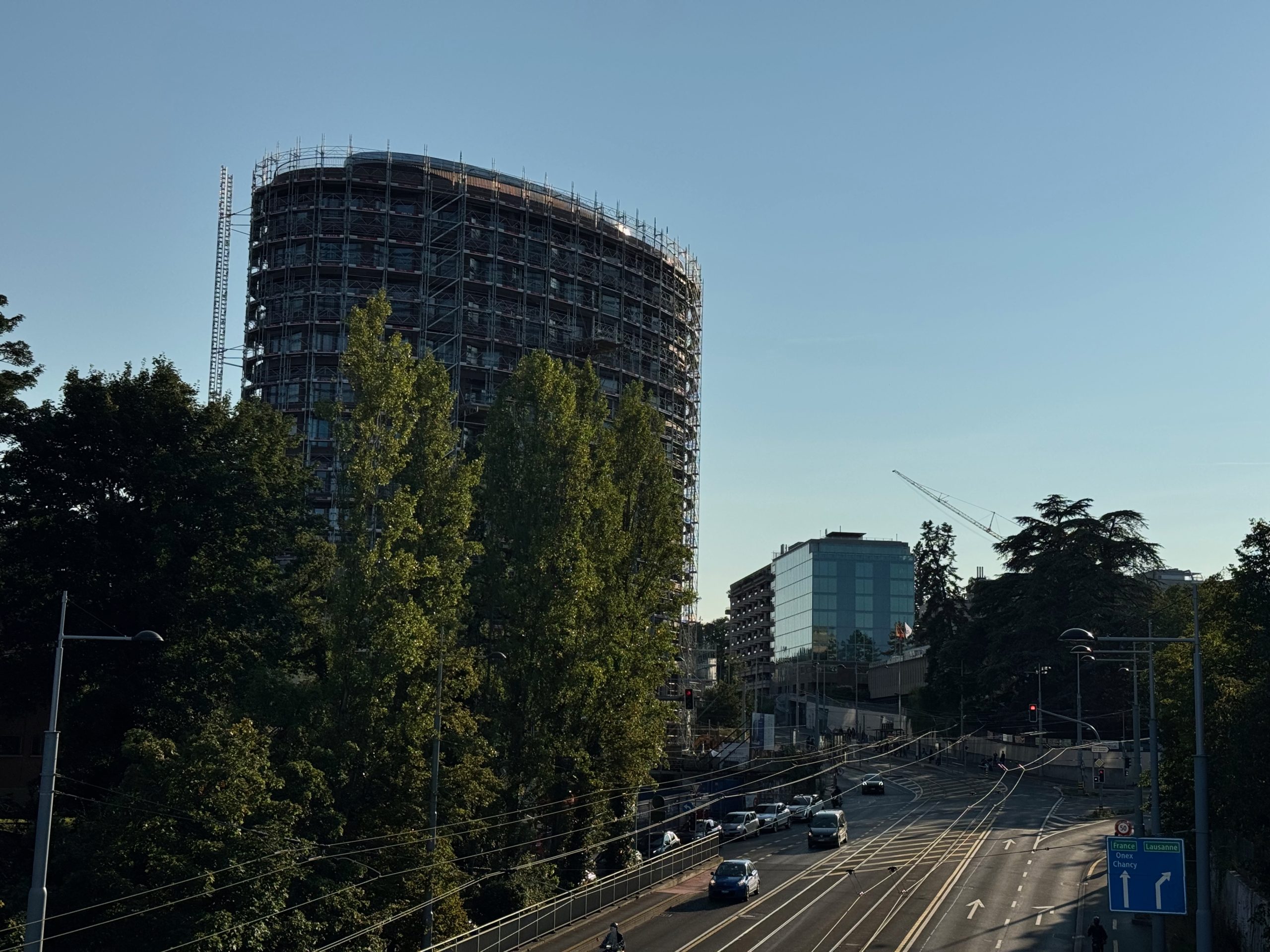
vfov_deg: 30.3
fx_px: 1761
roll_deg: -1.8
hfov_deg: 39.7
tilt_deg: +9.6
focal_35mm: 48
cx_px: 635
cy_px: 476
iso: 64
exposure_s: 1/10417
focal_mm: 6.76
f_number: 1.78
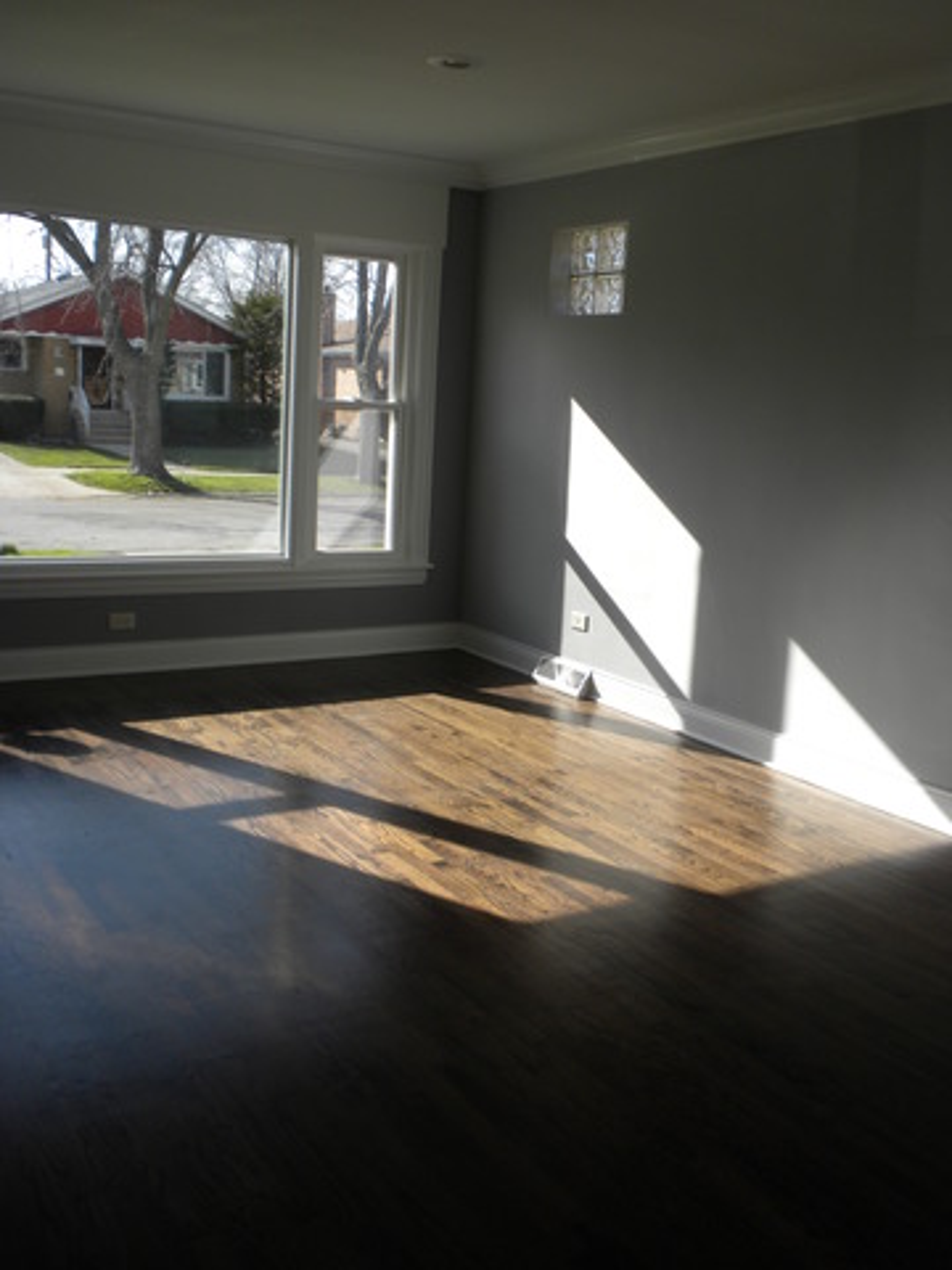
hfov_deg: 38.7
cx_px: 476
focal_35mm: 37
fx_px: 1357
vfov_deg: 50.1
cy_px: 635
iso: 64
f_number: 3.5
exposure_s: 1/244
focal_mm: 6.6
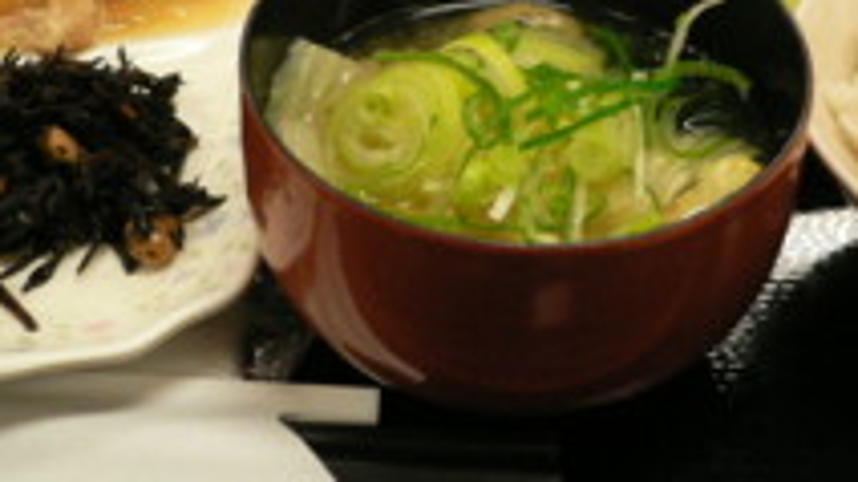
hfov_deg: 29.3
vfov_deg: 16.4
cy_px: -12
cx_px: 478
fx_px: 1637
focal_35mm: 72
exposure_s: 1/13
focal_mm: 5.8
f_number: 2.8
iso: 200
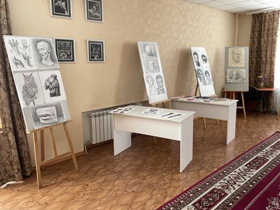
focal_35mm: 27
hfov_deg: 65.3
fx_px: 218
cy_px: 103
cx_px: 144
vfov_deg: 51.4
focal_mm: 4.2
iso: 125
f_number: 1.6
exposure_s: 1/92
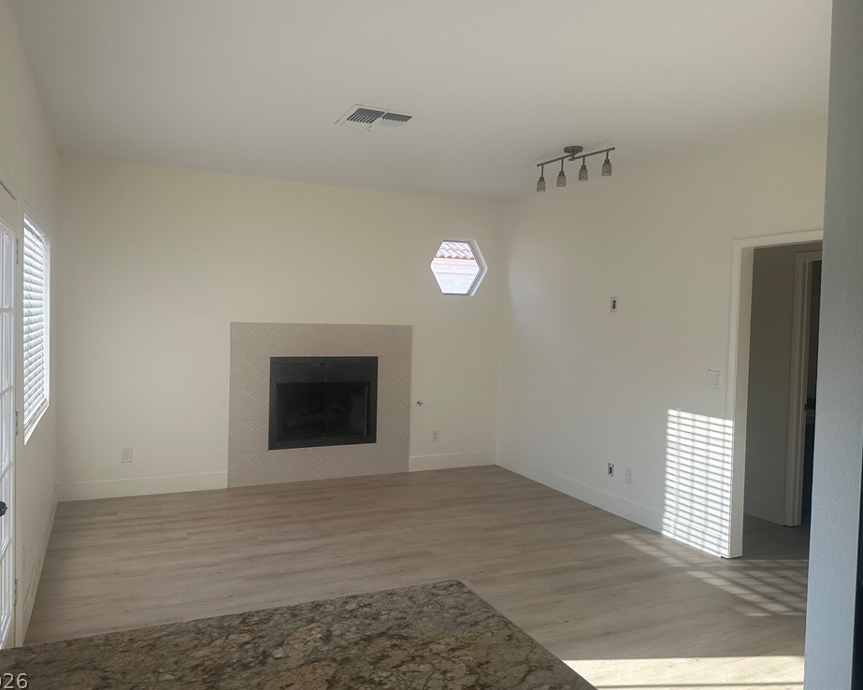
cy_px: 338
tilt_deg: -1.2
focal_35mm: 26
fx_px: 664
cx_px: 405
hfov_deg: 66.0
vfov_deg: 54.9
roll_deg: -0.8
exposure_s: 1/379
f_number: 1.78
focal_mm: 6.86
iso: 80
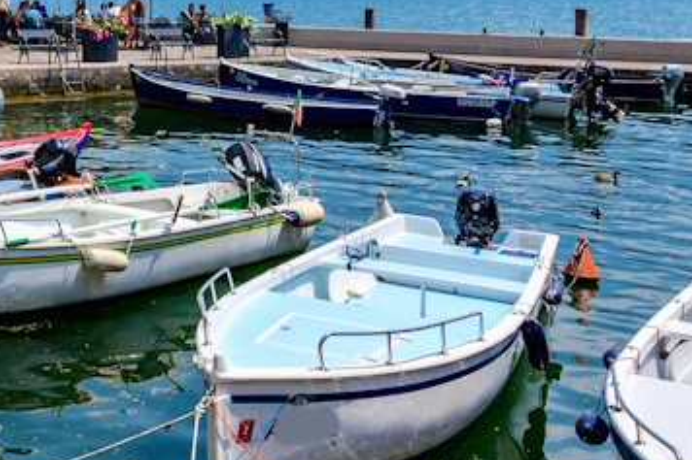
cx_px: -51
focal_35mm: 59
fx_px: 1134
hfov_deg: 30.7
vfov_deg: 22.1
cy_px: -8
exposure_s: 1/800
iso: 100
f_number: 6.3
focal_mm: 14
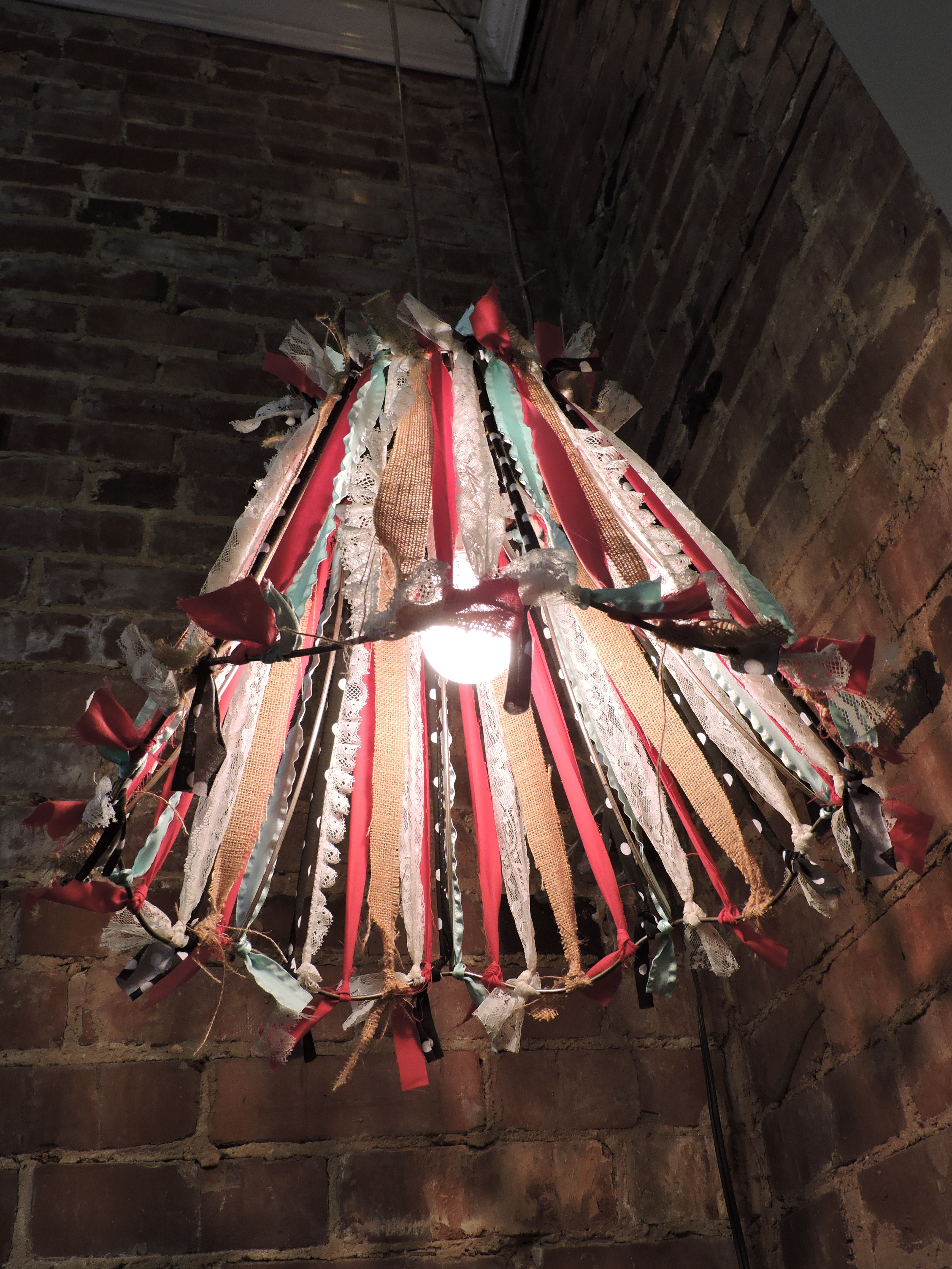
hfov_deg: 42.9
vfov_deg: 55.4
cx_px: 476
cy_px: 634
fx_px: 1210
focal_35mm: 33
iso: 200
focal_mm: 5.9
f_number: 3.2
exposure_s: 1/50
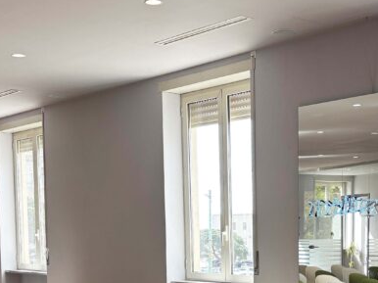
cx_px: 270
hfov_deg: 27.9
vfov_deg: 20.7
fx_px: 753
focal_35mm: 69
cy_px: 269
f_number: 1.6
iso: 50
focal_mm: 5.96
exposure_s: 1/338
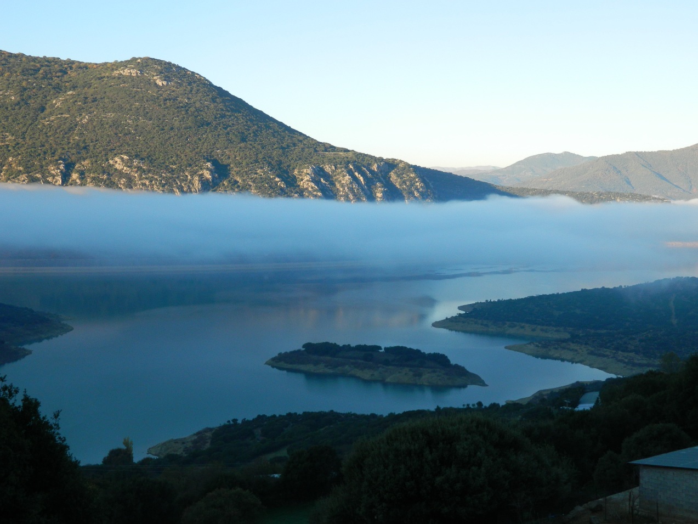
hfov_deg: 40.4
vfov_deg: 30.9
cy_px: 262
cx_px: 349
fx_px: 948
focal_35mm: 47
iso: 125
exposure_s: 1/400
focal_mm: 8.4
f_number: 3.6
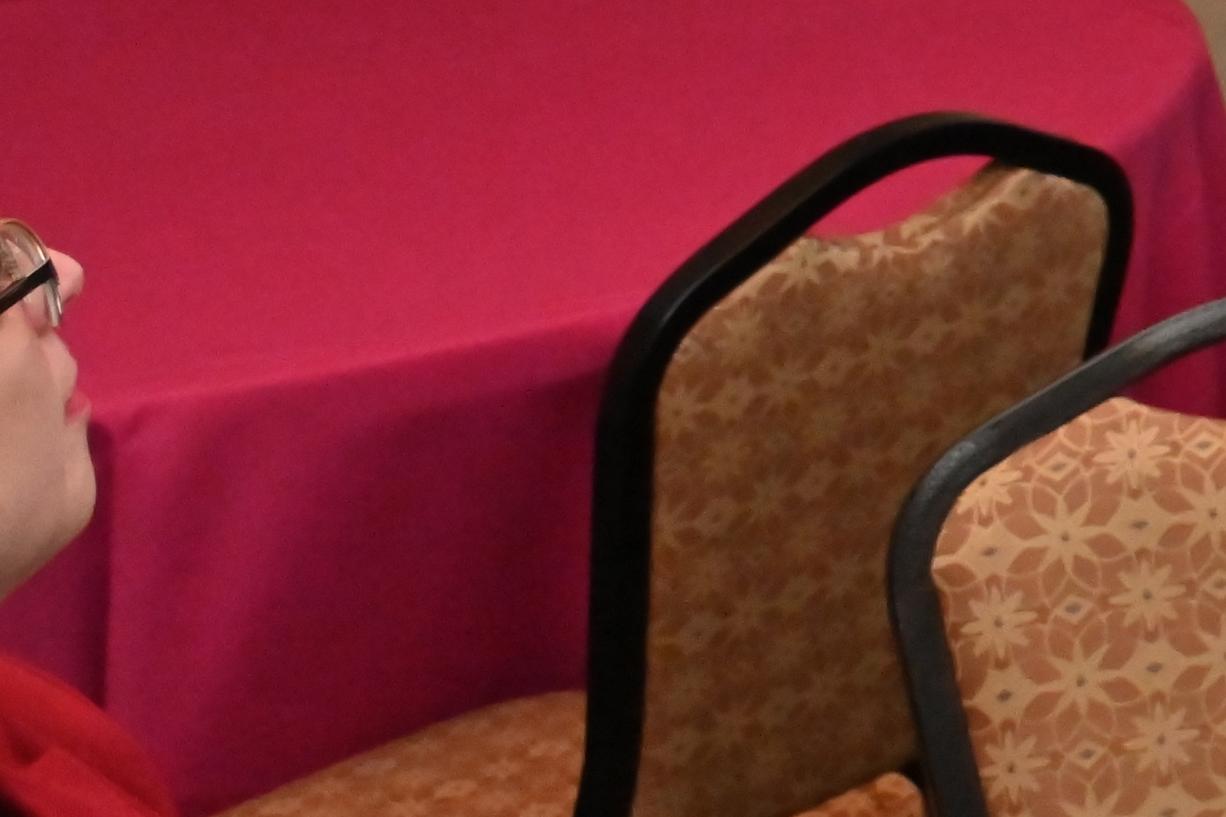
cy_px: -809
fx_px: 5413
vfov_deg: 8.2
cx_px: 2880
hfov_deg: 11.0
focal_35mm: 159
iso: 2000
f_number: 8
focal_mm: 30
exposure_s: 1/60
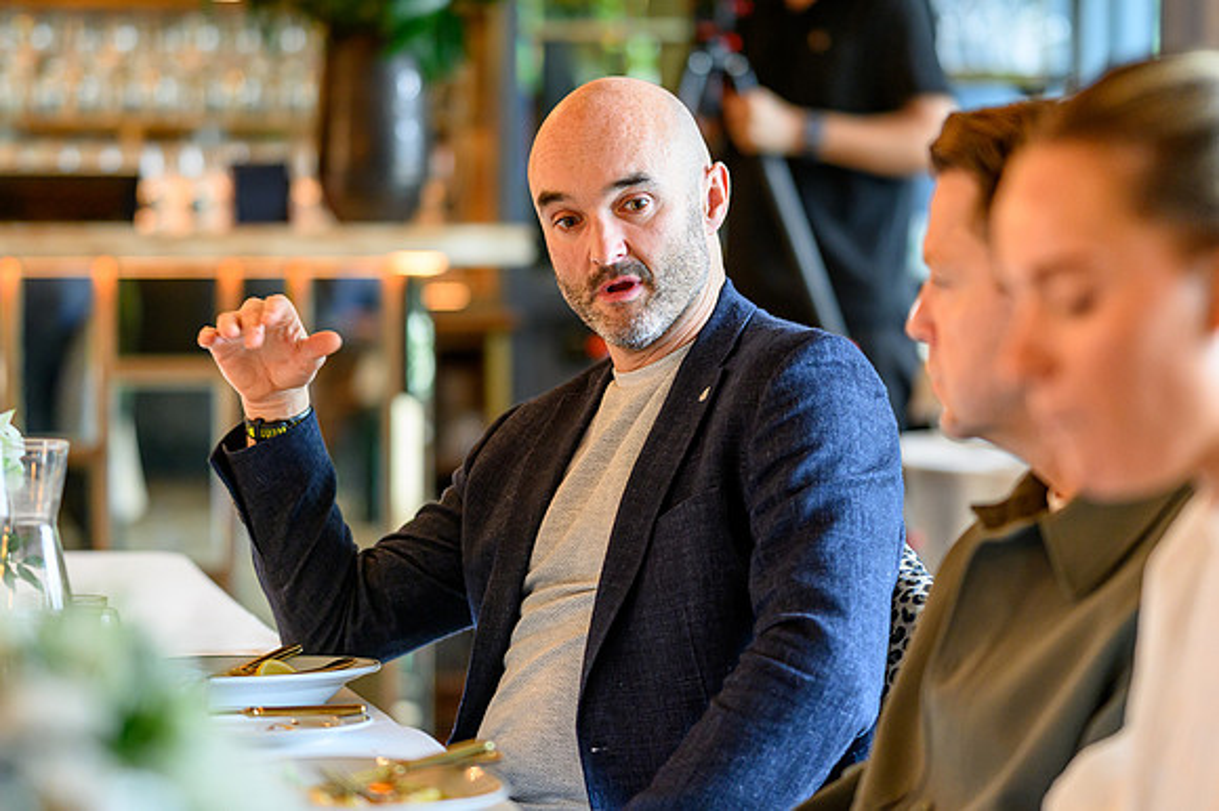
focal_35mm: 128
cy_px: 406
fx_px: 4324
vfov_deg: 10.7
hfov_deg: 16.0
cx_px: 610
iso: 900
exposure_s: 1/200
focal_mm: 85
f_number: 1.8
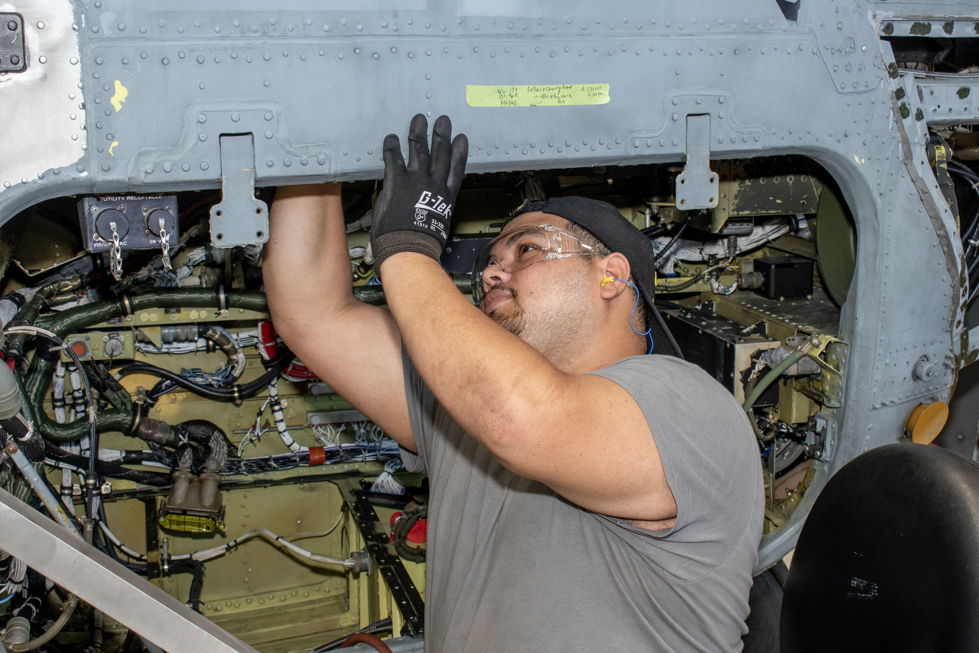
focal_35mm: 51
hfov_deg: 38.9
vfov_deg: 26.5
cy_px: 326
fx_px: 1387
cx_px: 490
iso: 800
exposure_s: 1/60
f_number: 7.1
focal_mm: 34
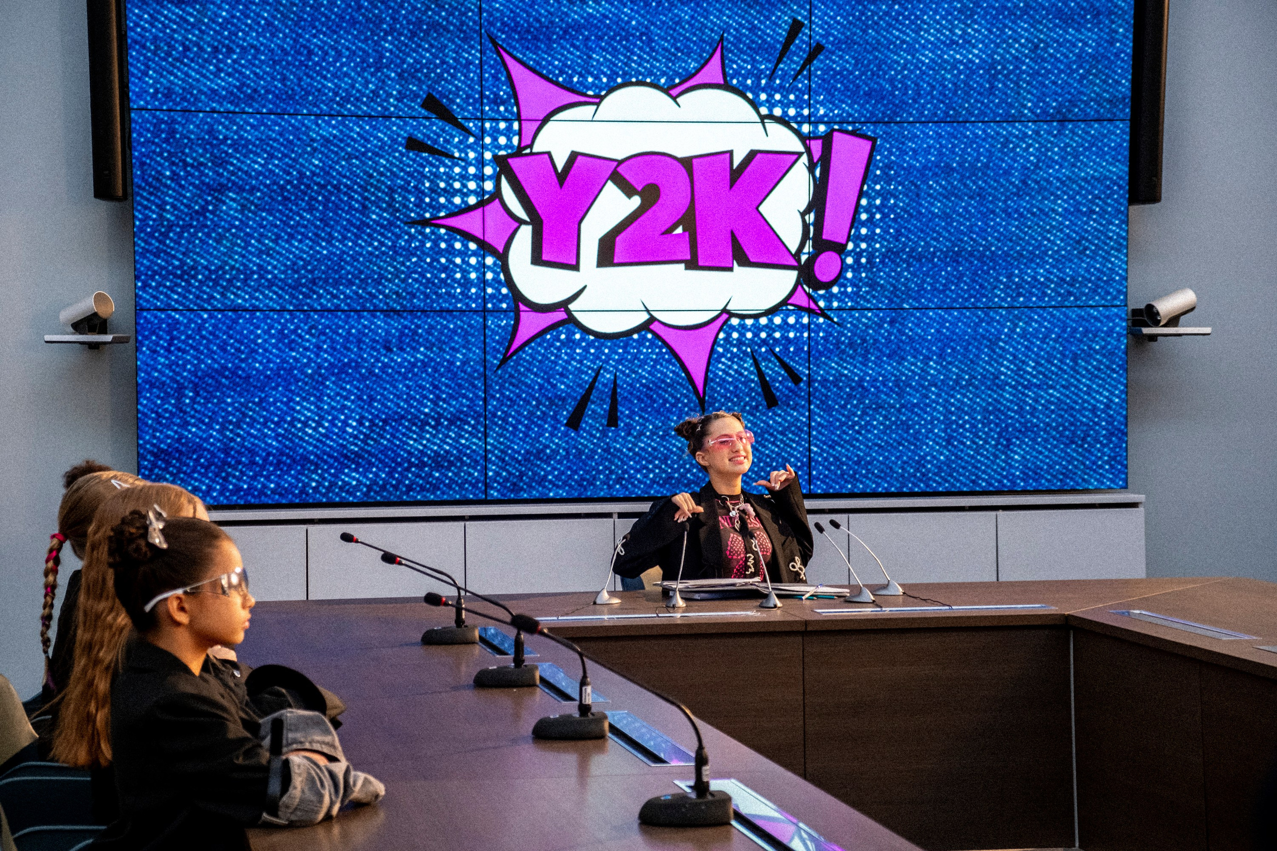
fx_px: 2589
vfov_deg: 18.7
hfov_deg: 27.7
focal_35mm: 73
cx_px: 638
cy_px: 426
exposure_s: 1/125
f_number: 5
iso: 1600
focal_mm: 48.4
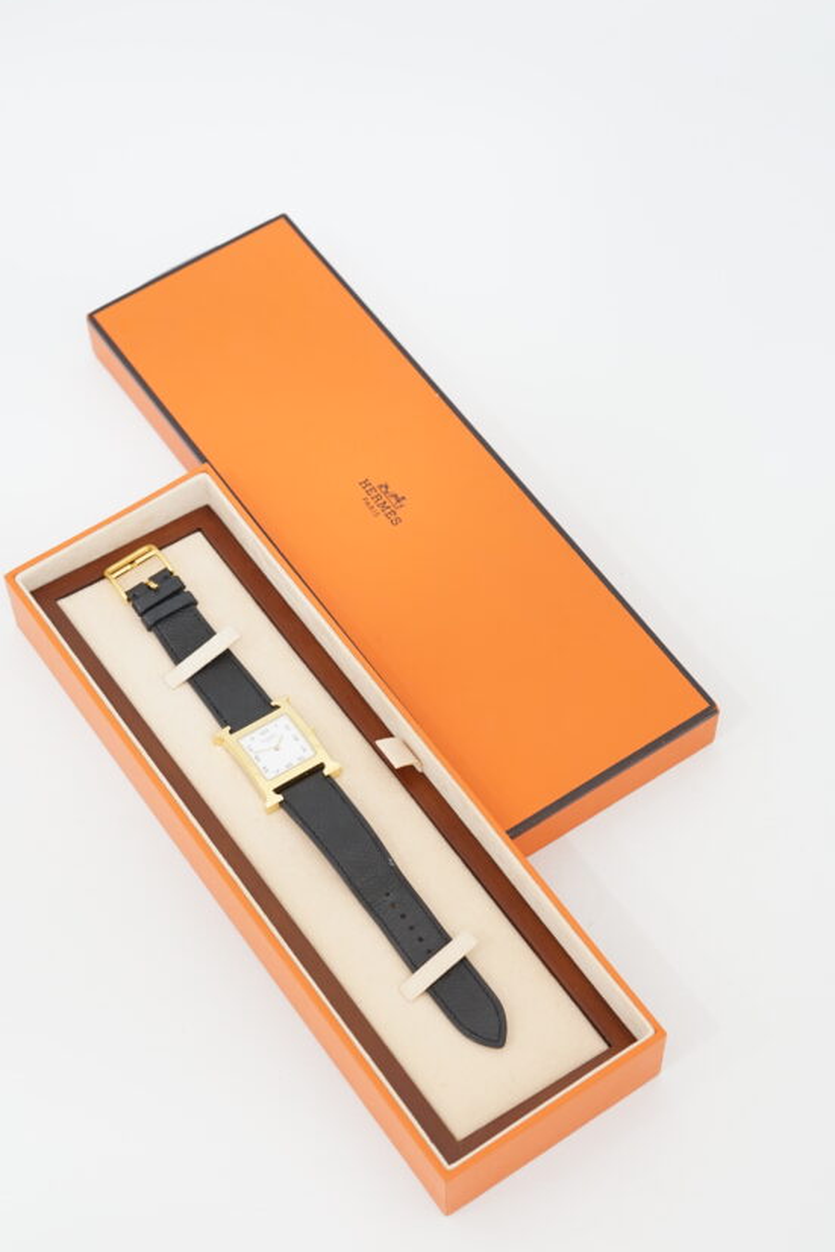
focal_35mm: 62
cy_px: 755
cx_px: 396
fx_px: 2156
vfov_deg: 32.3
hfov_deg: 21.9
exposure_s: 1/5
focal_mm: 50
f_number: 6.3
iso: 640
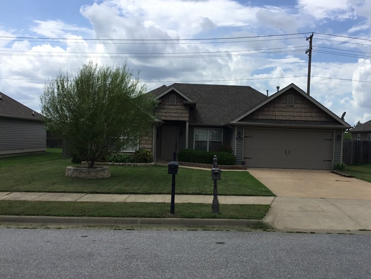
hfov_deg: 48.8
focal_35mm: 38
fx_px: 407
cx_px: 213
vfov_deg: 37.7
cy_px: 154
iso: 25
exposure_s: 1/2146
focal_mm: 3.3
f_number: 2.4
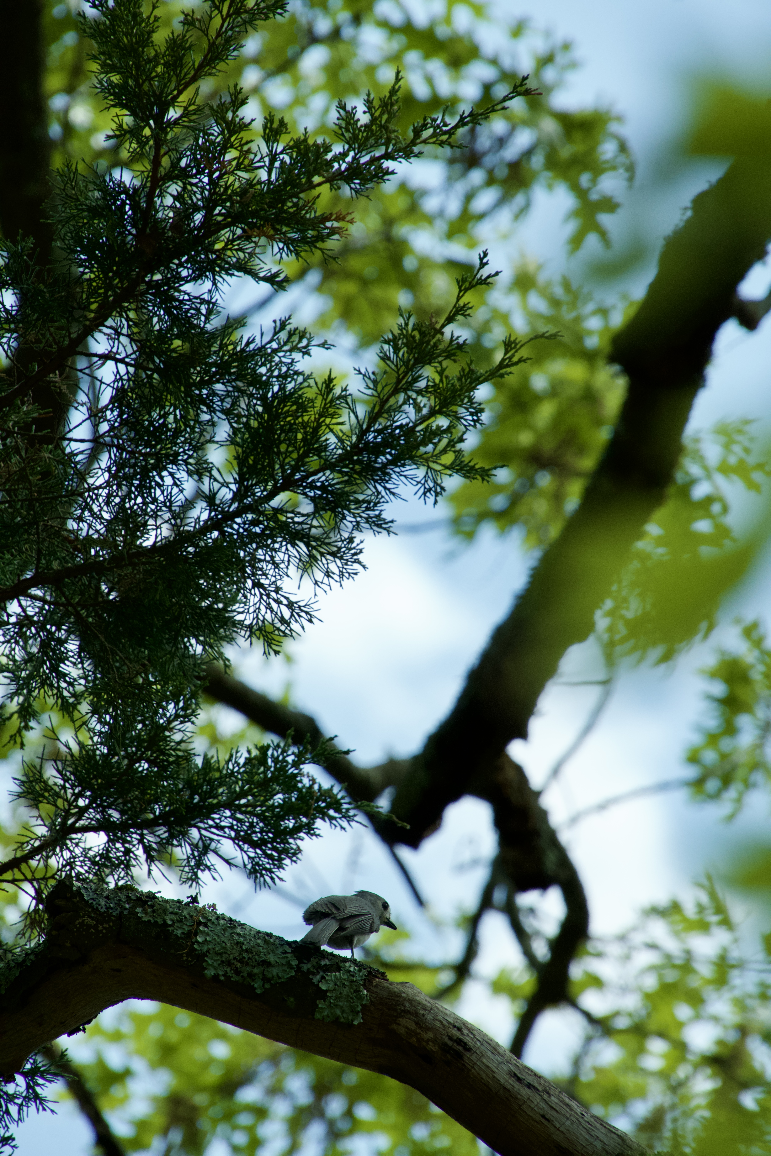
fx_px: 14455
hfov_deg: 3.1
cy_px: 578
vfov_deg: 4.6
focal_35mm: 450
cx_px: 386
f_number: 13
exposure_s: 1/500
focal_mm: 300
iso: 1000
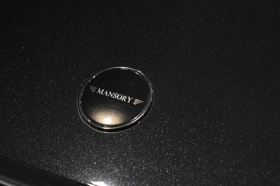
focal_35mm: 82
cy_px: 93
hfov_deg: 24.6
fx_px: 642
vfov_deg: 16.6
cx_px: 140
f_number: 5.6
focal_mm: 55
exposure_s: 1/100
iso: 5600
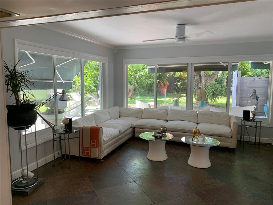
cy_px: 102
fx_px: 205
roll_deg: +0.0
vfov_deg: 53.1
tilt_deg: -6.9
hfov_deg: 67.3
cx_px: 136
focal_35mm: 26
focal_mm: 4.25
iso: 80
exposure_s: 1/120
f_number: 1.8
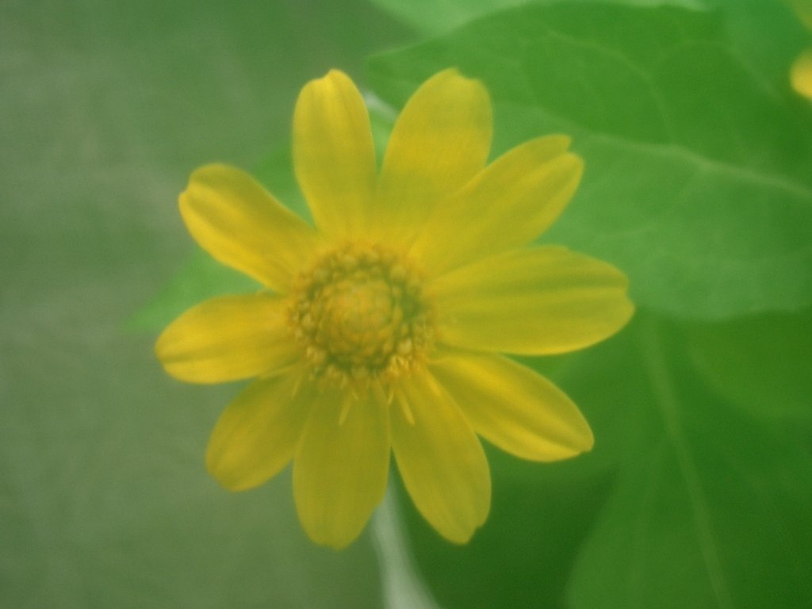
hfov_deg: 52.6
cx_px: 406
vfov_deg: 40.7
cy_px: 304
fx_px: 821
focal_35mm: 35
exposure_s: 1/50
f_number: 2.6
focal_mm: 5.8
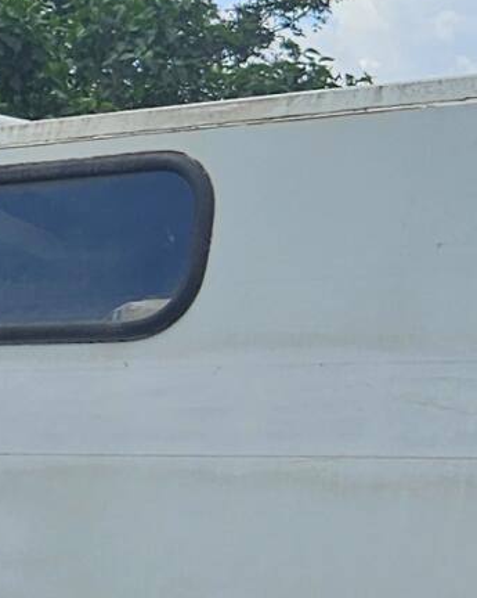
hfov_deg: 9.0
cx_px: -646
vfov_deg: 12.3
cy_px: 185
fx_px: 2756
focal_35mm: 156
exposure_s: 1/1814
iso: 25
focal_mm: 5.4
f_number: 1.8
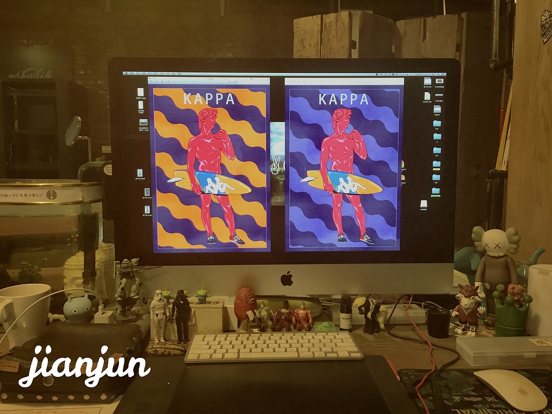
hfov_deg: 61.7
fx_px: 462
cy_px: 207
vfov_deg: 48.2
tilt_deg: -5.4
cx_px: 276
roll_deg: -0.1
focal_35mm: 29
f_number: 2.2
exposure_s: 1/30
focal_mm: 4.15
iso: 80
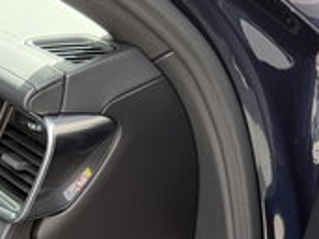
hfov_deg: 17.8
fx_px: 995
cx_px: -6
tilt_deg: -35.7
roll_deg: +1.8
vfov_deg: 12.1
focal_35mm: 108
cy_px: 480
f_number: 1.78
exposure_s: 1/218
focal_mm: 6.76
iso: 80
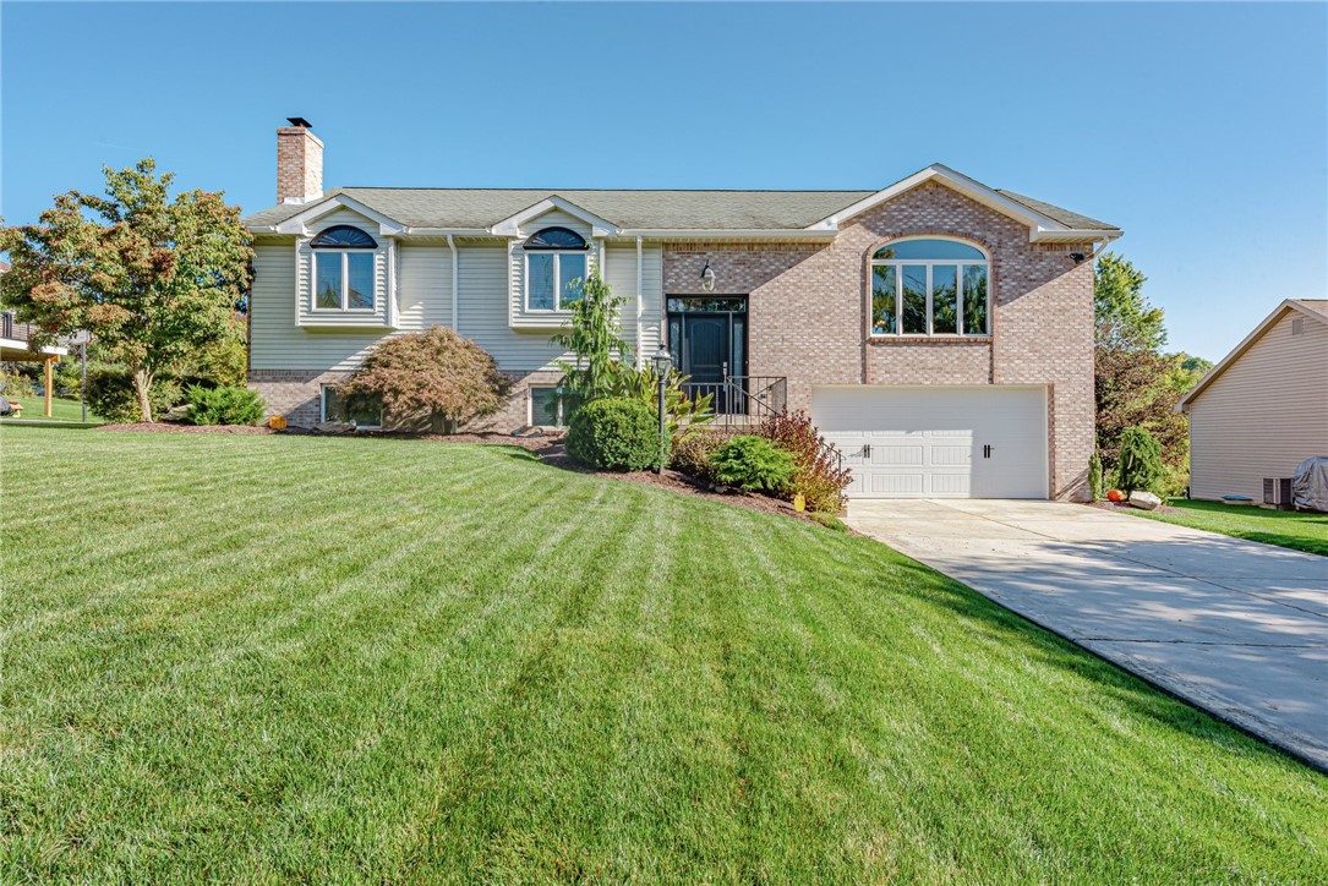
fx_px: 738
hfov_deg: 84.0
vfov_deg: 62.0
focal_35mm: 20
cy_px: 443
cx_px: 664
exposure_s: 1/1000
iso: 100
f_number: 11
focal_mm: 20
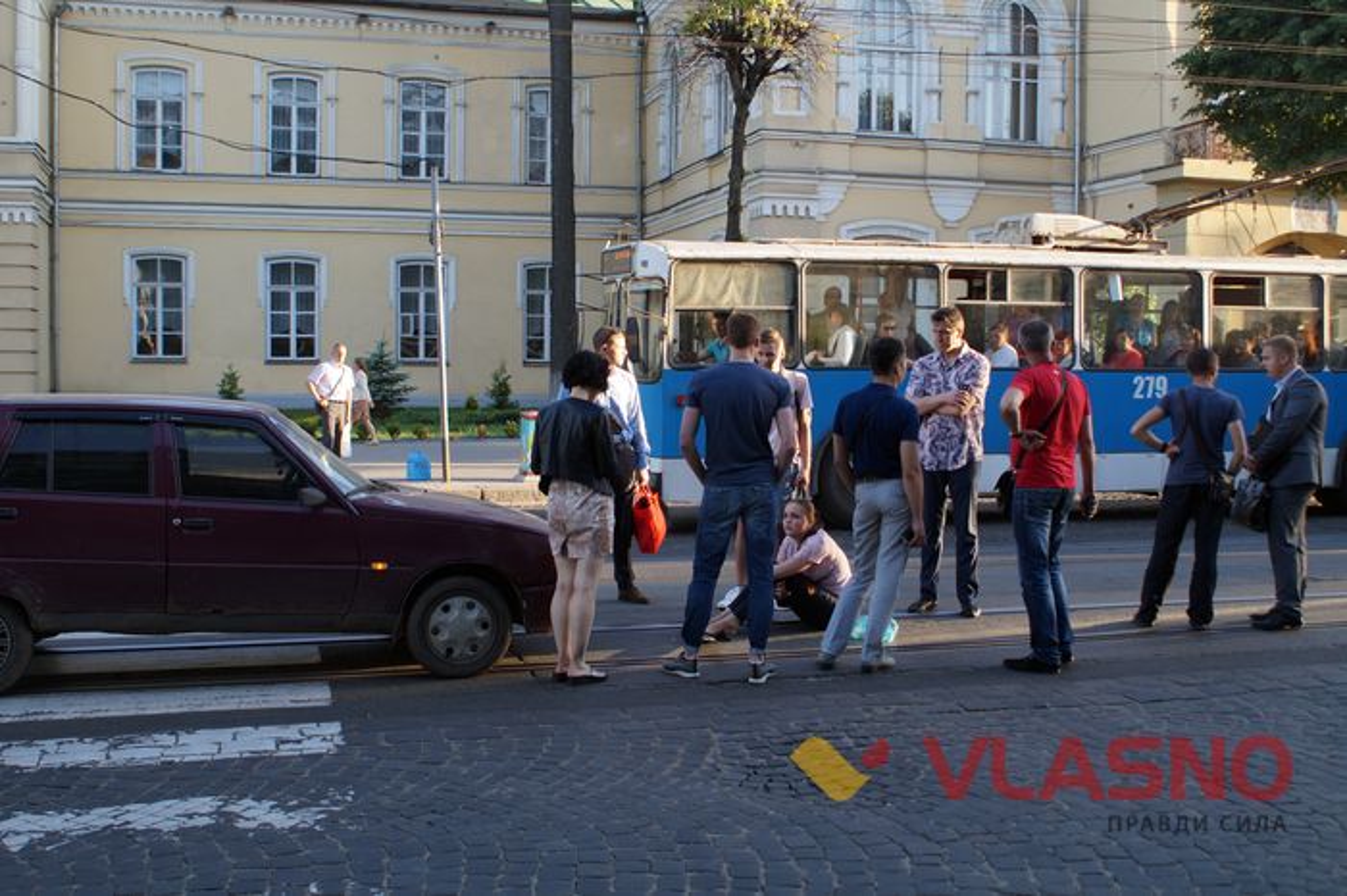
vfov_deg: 31.9
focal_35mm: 42
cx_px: 674
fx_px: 1571
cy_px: 448
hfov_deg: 46.4
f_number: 4.5
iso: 250
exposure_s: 1/160
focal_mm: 28
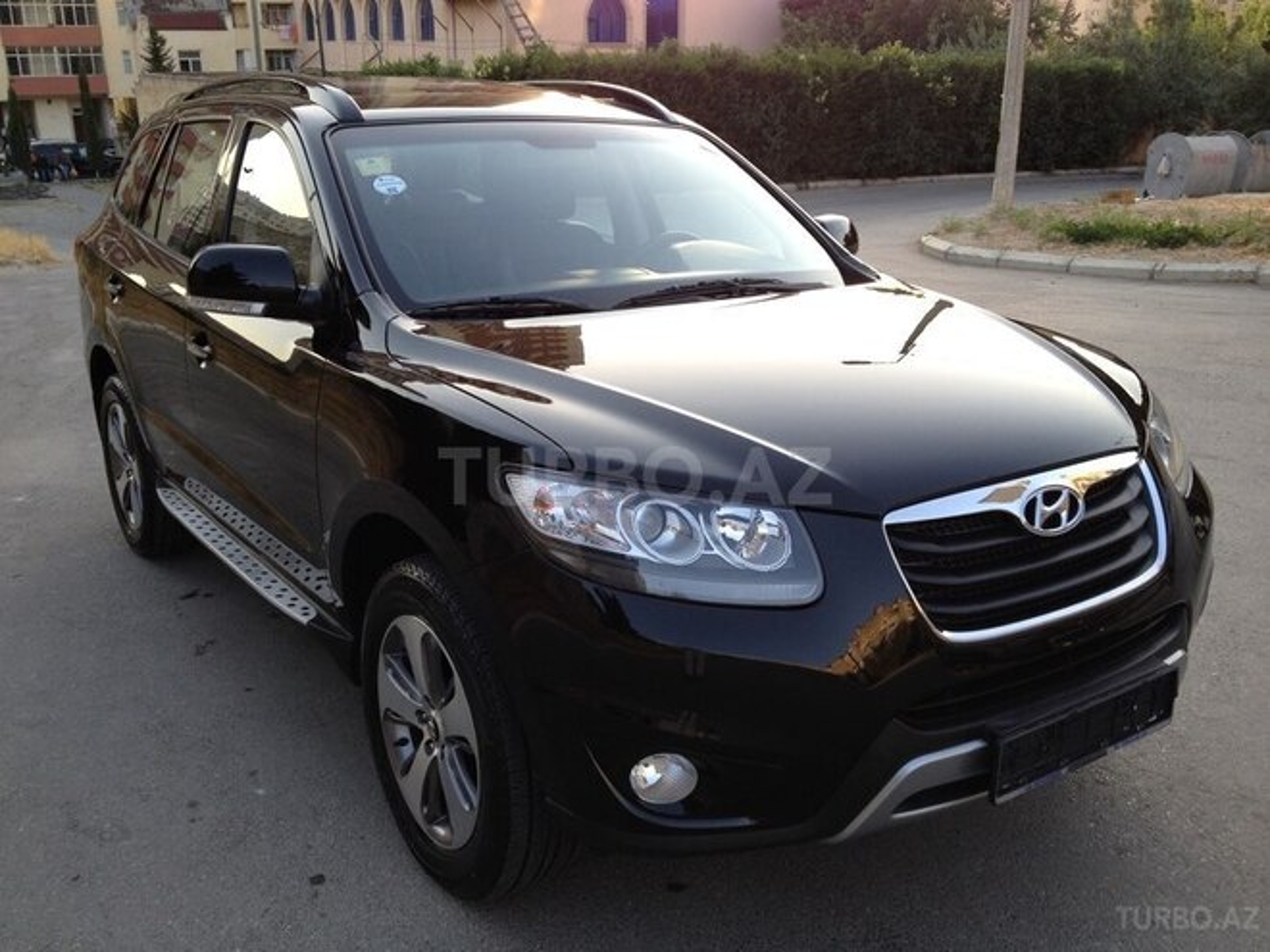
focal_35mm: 35
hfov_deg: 52.6
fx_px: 1284
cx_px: 635
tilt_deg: -20.4
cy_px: 476
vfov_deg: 40.7
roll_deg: -0.6
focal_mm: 4.28
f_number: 2.4
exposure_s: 1/175
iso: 50
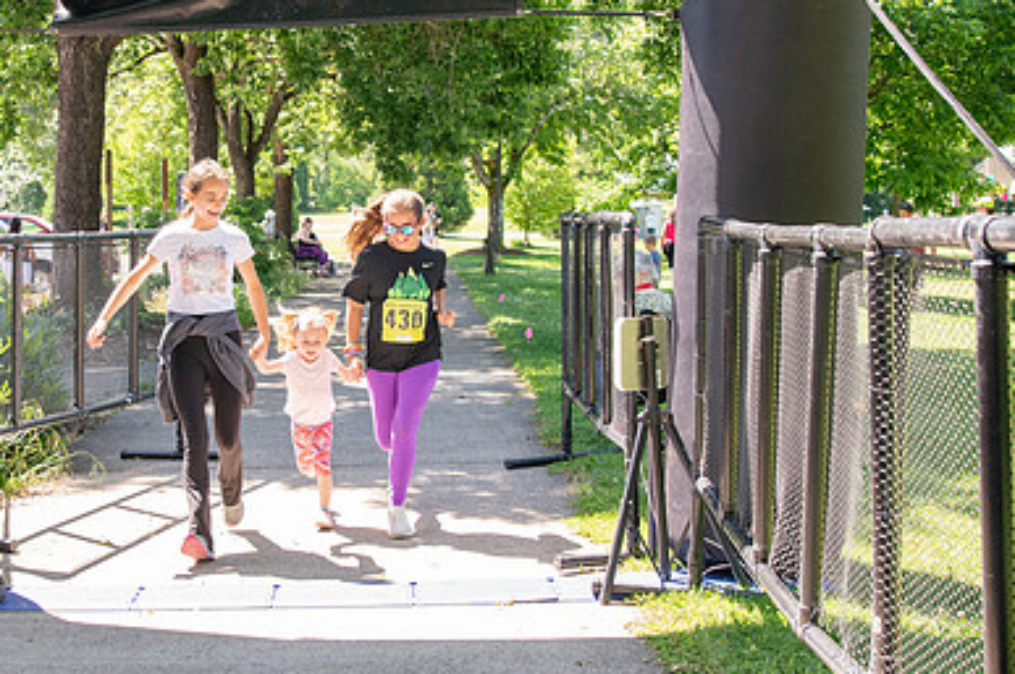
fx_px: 1521
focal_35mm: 54
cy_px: 244
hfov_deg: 36.5
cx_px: 328
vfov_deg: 24.9
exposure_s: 1/400
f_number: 4
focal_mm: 24
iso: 500
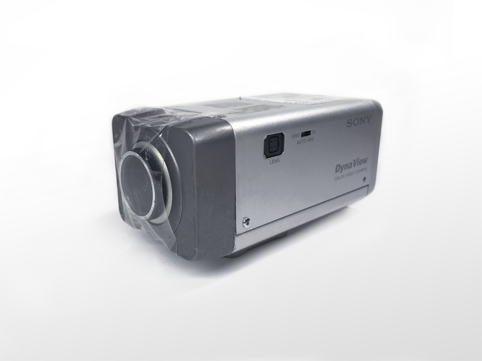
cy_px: 180
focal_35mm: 28
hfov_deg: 63.4
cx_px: 241
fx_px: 390
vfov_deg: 49.7
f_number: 1.8
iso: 20
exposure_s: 1/179
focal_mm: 3.99
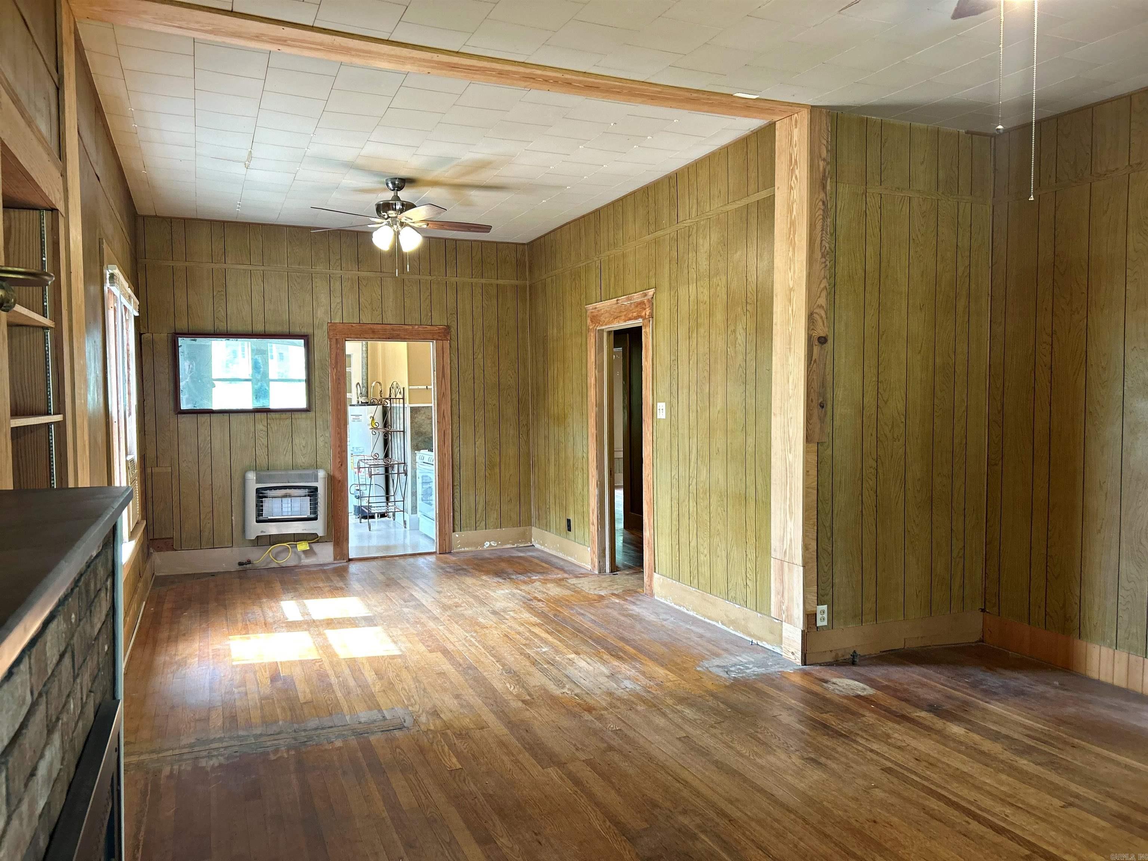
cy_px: 430
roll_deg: +0.2
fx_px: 862
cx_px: 574
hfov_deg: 67.3
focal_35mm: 26
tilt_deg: -2.6
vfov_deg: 53.1
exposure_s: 1/60
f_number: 1.5
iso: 80
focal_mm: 5.7
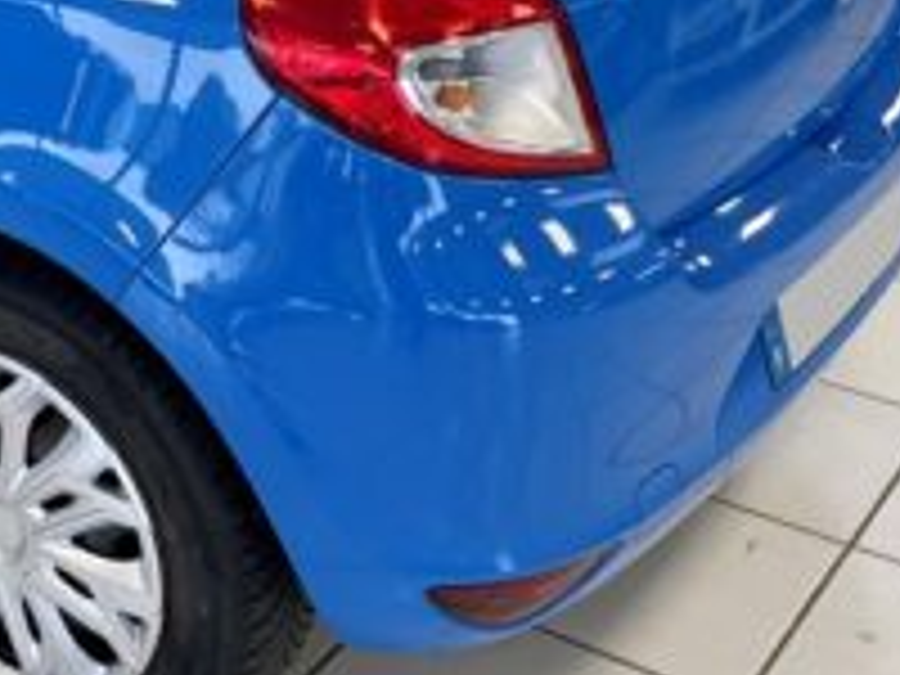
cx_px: -27
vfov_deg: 18.6
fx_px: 2028
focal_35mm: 78
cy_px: 72
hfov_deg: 23.8
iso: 125
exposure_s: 1/107
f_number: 1.6
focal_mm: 4.2
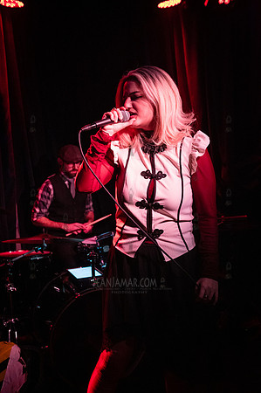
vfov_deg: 48.5
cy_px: 196
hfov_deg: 33.3
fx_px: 436
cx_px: 130
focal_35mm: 40
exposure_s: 1/320
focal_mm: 40
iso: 12800
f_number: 4
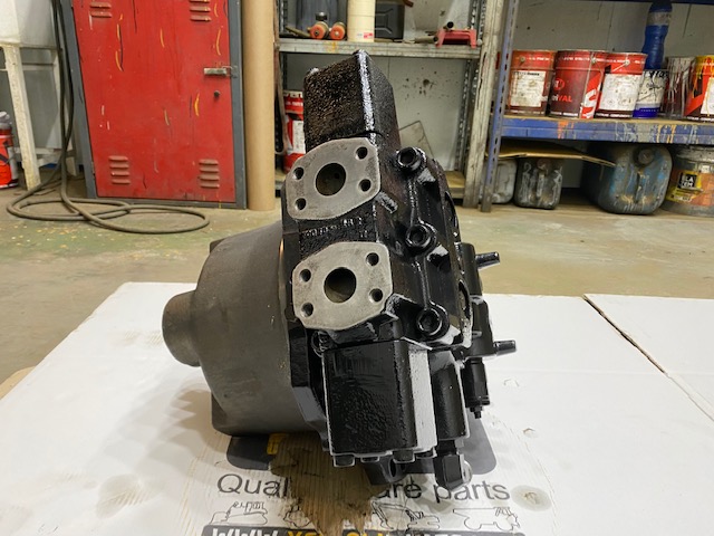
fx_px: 536
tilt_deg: -20.4
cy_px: 268
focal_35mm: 26
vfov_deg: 53.1
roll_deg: -3.1
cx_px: 357
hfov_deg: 67.3
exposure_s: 1/50
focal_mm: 4.25
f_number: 1.8
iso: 100
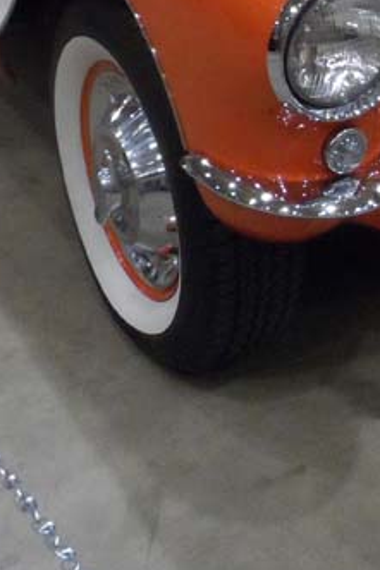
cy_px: -43
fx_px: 1220
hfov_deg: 17.0
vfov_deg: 24.7
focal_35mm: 77
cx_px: 440
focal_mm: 4
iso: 480
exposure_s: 1/30
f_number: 3.2
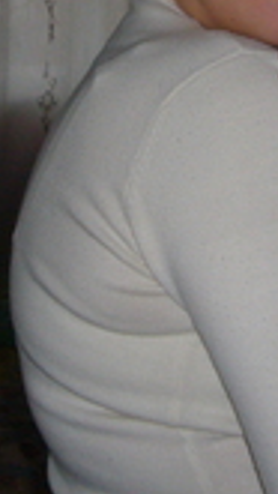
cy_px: 51
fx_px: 1361
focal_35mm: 104
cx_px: 209
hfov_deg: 11.6
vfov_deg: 20.1
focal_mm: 5.7
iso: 100
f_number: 3
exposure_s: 1/30
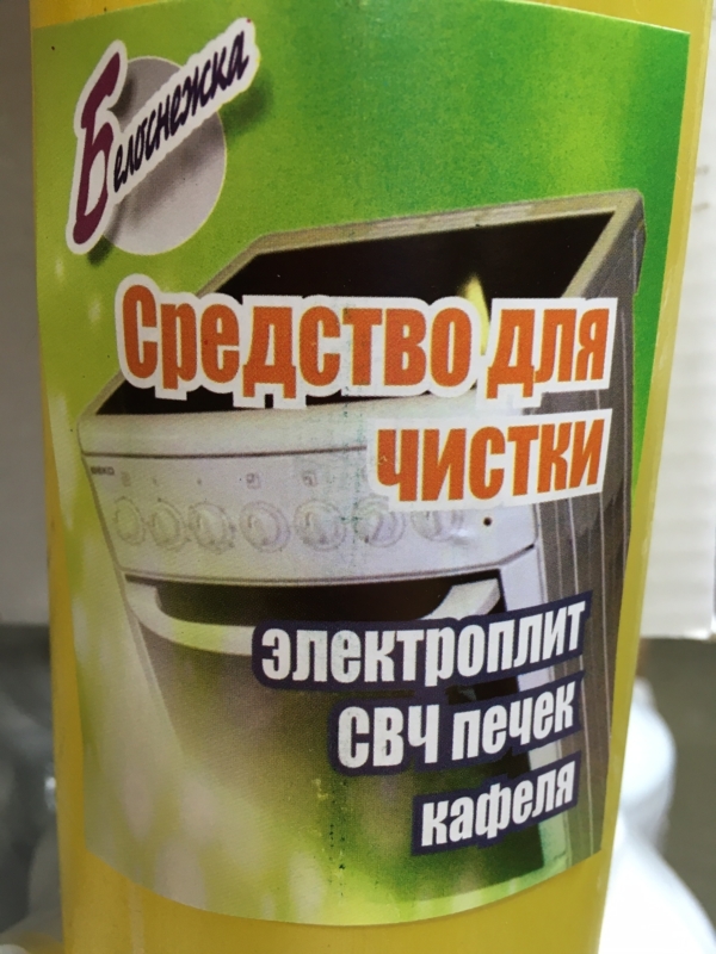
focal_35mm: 29
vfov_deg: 61.7
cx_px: 358
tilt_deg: -17.7
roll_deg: +0.5
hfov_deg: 48.2
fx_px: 800
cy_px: 477
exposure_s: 1/33
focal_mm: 4.15
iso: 80
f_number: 2.2
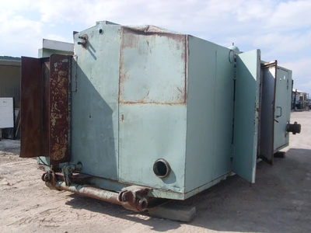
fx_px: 341
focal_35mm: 38
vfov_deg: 37.7
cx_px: 156
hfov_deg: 49.0
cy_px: 116
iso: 80
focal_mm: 6.3
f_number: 7.7
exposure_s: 1/250
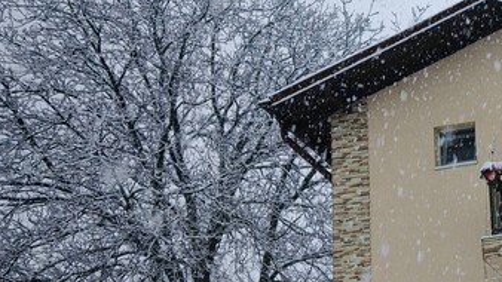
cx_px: 725
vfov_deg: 13.4
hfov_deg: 20.8
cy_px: 273
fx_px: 1184
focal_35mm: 89
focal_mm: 6.67
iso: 50
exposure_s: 1/120
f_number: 1.9
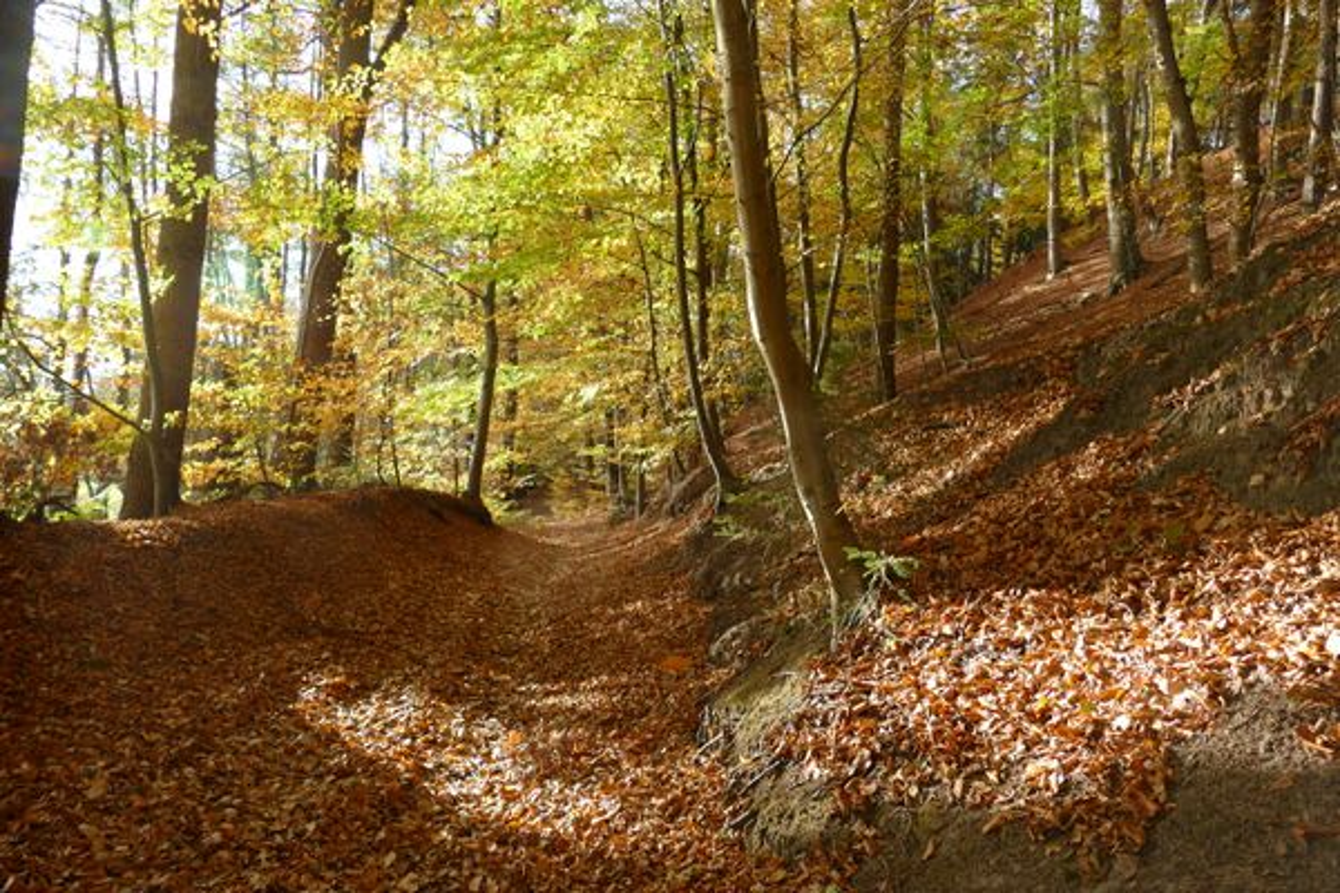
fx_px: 930
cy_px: 446
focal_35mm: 25
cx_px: 670
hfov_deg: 71.5
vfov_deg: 51.3
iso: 125
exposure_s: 1/200
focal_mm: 9.12
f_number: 2.8
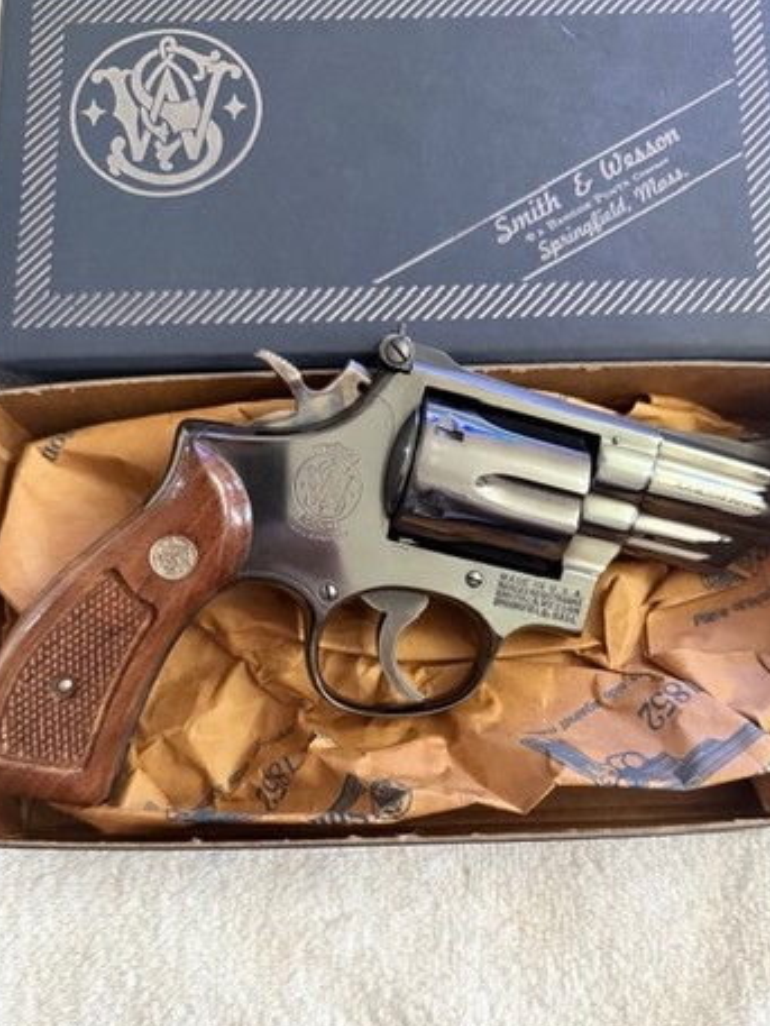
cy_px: 578
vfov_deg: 63.2
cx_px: 415
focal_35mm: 28
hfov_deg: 49.7
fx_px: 830
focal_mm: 6.76
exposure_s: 1/40
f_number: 1.78
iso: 1000
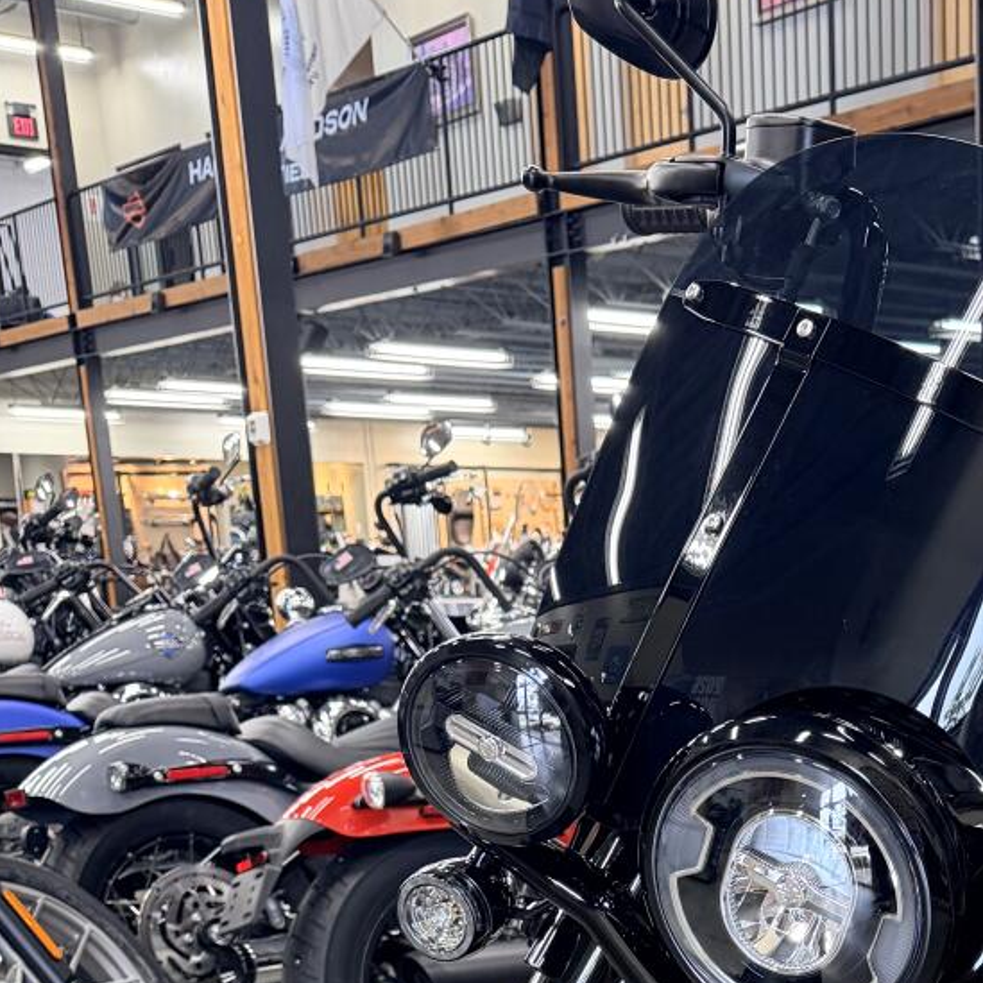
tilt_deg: -17.3
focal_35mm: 58
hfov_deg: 28.0
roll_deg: +0.9
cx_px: 961
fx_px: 1863
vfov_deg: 26.6
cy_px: 1146
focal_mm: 6.76
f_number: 1.78
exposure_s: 1/60
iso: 320
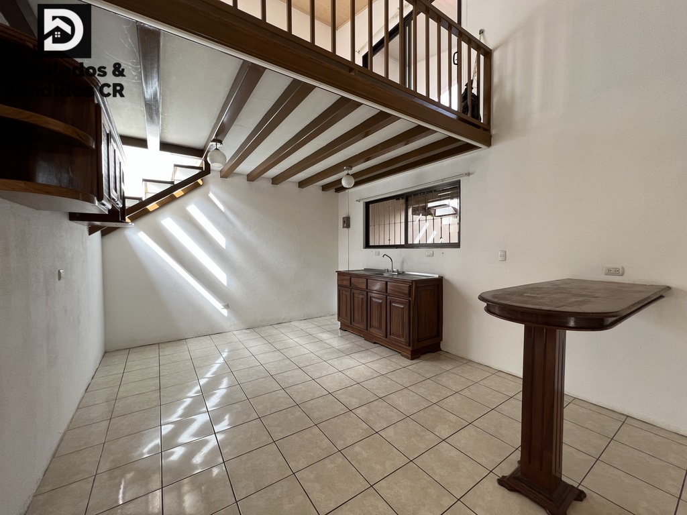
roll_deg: +0.5
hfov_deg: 106.2
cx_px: 344
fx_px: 258
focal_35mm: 13
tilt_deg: -2.5
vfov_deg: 89.9
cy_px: 258
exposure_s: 1/99
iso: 64
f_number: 1.8
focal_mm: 1.57
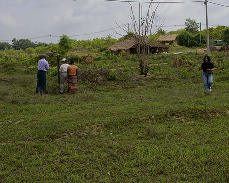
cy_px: 61
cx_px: 158
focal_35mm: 58
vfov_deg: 26.1
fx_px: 393
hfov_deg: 32.1
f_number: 10
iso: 400
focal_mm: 37
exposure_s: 1/1000
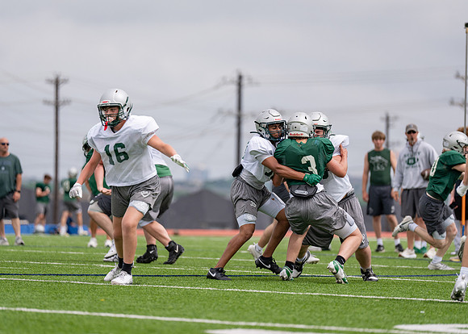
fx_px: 2828
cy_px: 167
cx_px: 234
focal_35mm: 213
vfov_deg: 6.8
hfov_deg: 9.5
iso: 200
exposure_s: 1/4000
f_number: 2.8
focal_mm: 200
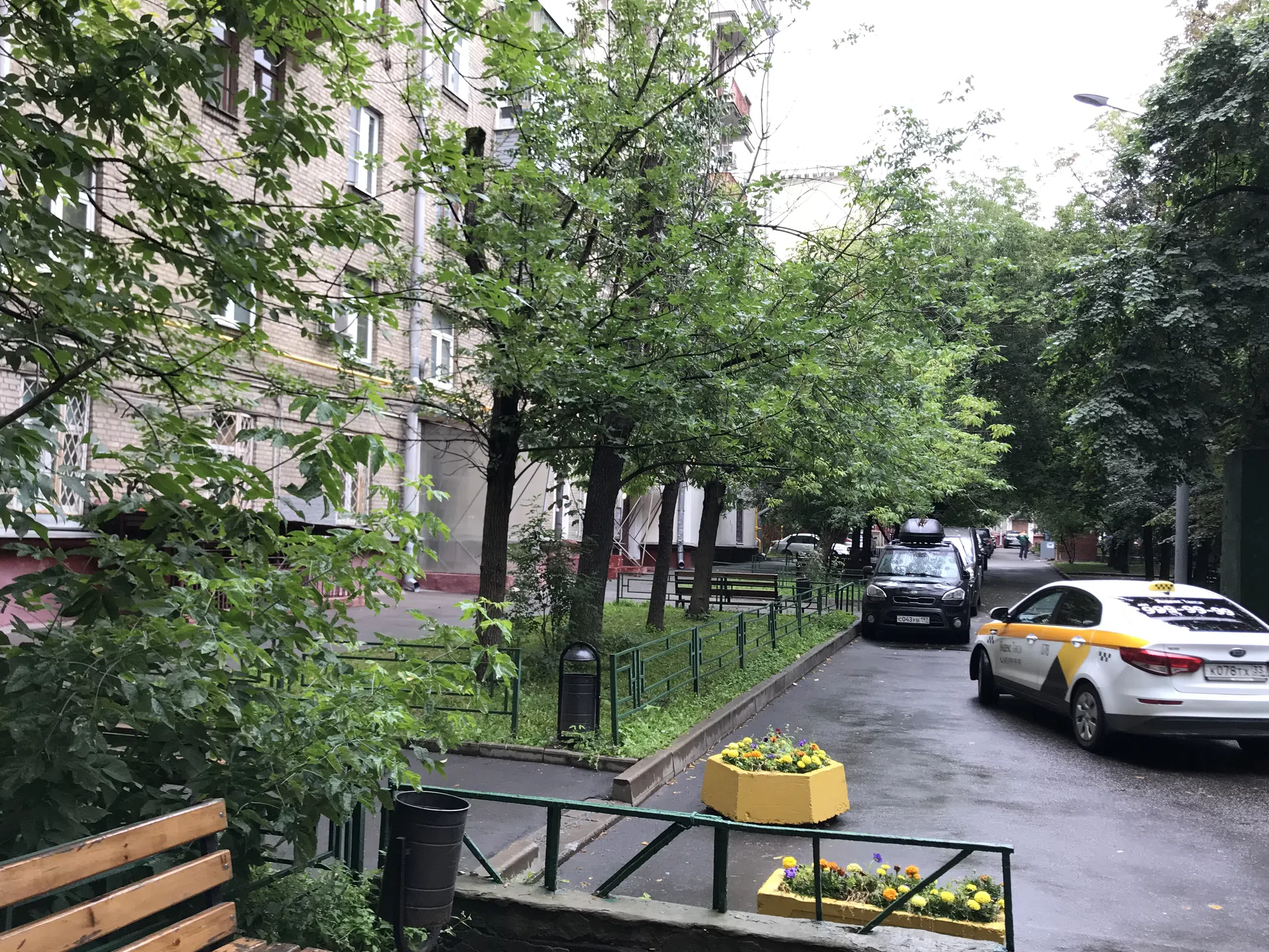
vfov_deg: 45.4
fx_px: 1136
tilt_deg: +3.7
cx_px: 654
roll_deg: -1.1
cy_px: 509
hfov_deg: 58.3
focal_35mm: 31
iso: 40
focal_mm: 3.99
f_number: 1.8
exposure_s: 1/100
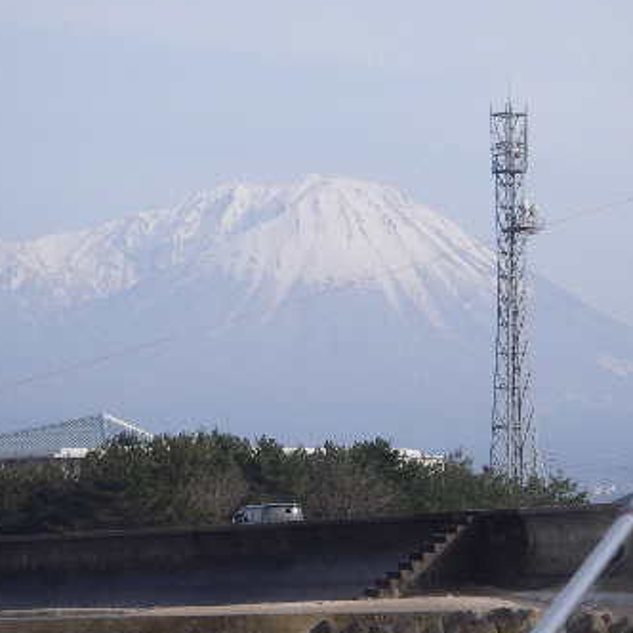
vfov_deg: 9.0
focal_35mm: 194
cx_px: 398
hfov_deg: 9.0
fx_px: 4014
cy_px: 341
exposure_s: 1/640
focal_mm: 18.9
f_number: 4
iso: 80
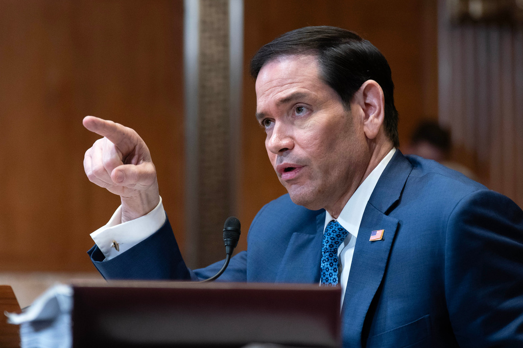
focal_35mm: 93
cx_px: 262
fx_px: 1351
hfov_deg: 21.9
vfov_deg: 14.7
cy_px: 174
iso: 3200
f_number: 3.2
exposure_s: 1/400
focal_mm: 93
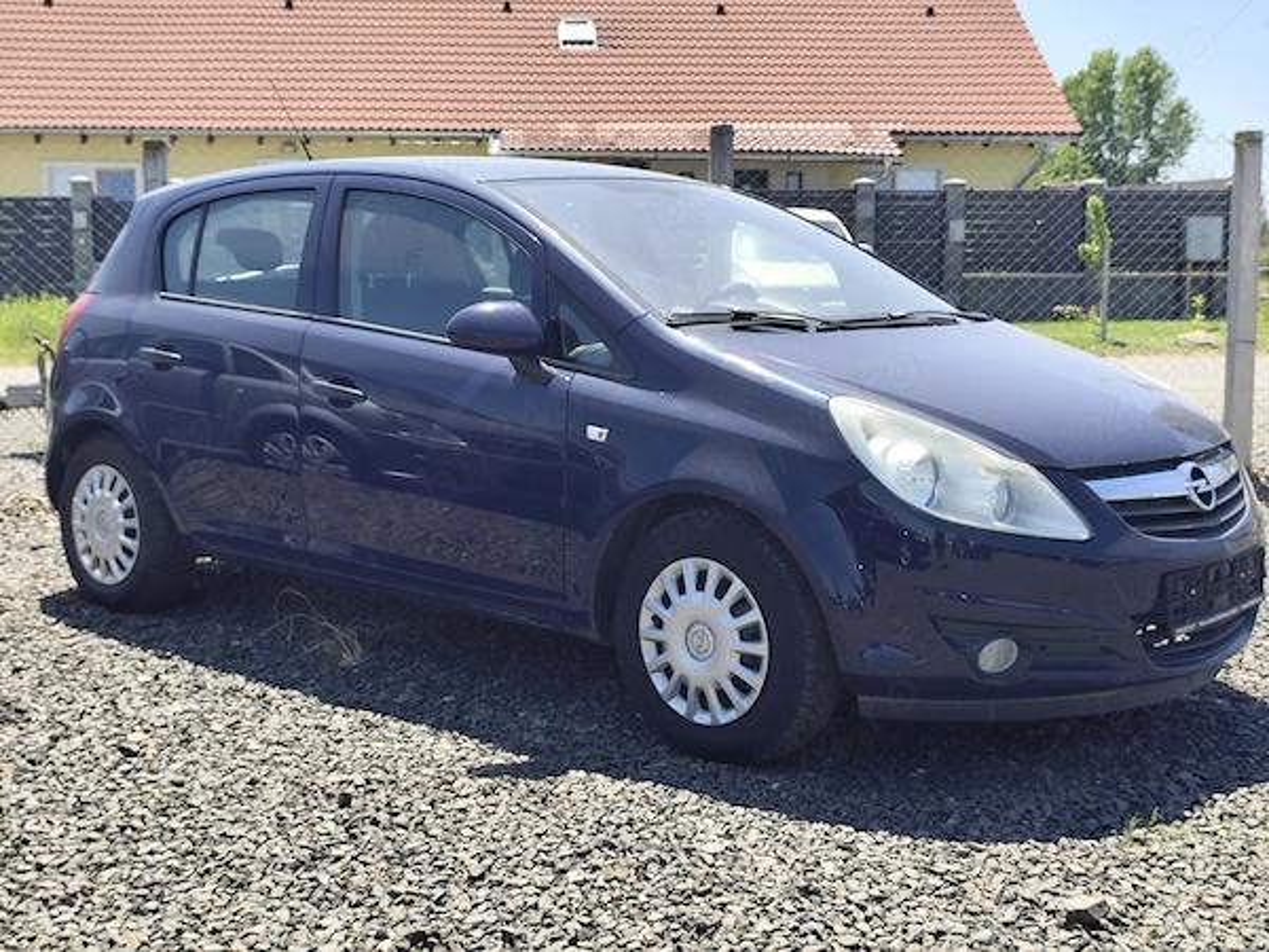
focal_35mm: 46
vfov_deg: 31.5
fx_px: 1686
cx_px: 634
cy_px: 476
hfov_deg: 41.2
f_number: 1.65
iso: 50
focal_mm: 6.19
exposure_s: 1/775
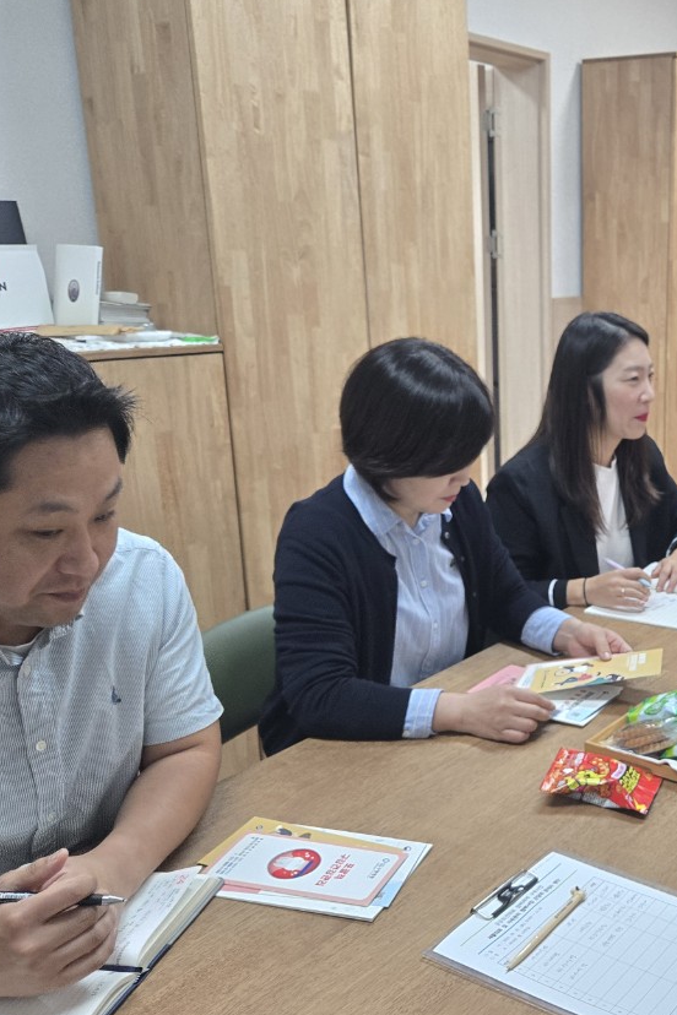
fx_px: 1044
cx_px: 656
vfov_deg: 51.8
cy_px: 553
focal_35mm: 37
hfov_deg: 33.3
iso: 250
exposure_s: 1/120
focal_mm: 5.4
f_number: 1.8
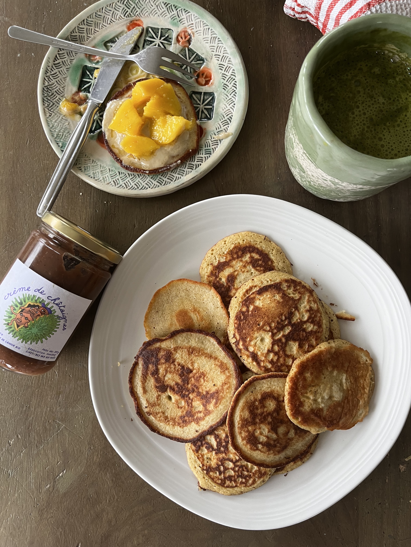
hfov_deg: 53.1
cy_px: 274
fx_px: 412
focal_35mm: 26
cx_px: 206
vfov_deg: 67.3
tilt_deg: -86.9
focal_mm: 5.1
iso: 125
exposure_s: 1/50
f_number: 1.6
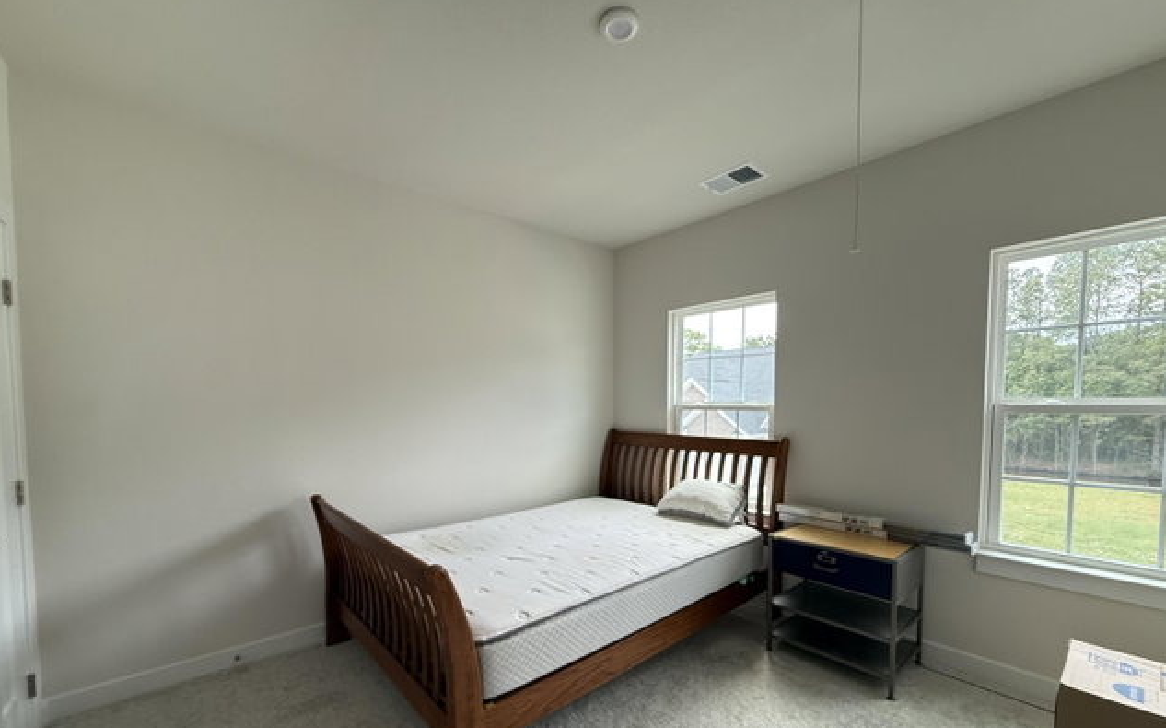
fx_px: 476
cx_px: 583
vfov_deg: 74.0
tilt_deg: -2.8
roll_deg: +0.2
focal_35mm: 15
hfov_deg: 101.5
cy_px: 431
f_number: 2.2
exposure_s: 1/120
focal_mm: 2.22
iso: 125
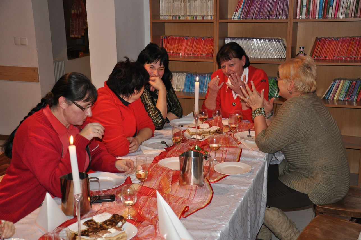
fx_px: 511
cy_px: 120
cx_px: 180
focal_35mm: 51
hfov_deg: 38.9
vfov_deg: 26.4
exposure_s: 1/60
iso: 800
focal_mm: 34
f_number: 4.2
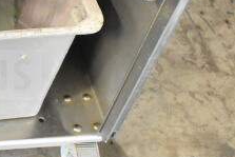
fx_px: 536
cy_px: 16
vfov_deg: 16.5
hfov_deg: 22.0
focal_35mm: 82
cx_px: -77
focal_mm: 20
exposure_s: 1/30
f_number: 3.8
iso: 9000
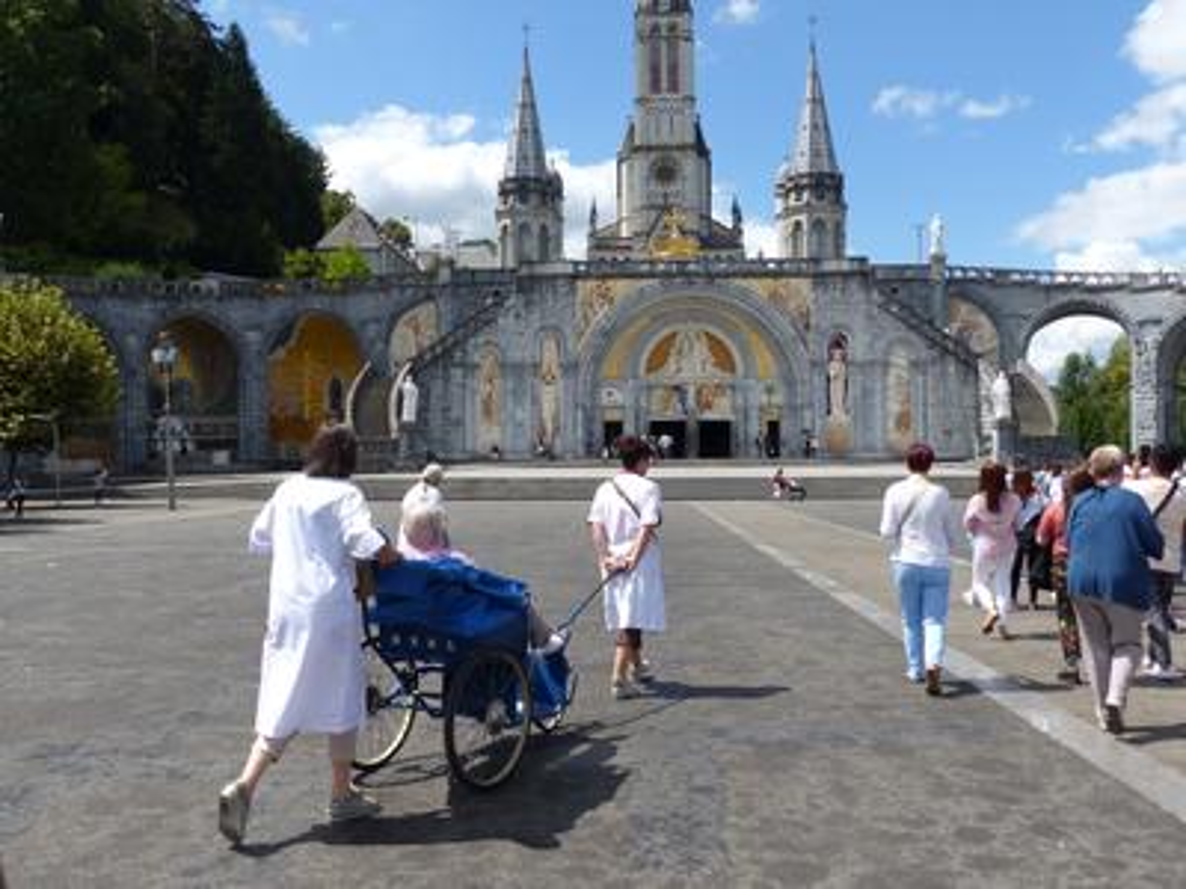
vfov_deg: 46.8
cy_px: 444
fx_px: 1028
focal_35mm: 30
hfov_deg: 60.0
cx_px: 593
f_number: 4
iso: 100
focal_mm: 5.5
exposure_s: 1/1000
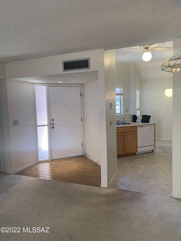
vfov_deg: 67.3
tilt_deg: -4.9
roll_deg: +1.6
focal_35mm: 26
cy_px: 120
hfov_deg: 53.1
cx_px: 90
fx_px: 181
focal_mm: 4.25
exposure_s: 1/60
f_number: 1.8
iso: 64
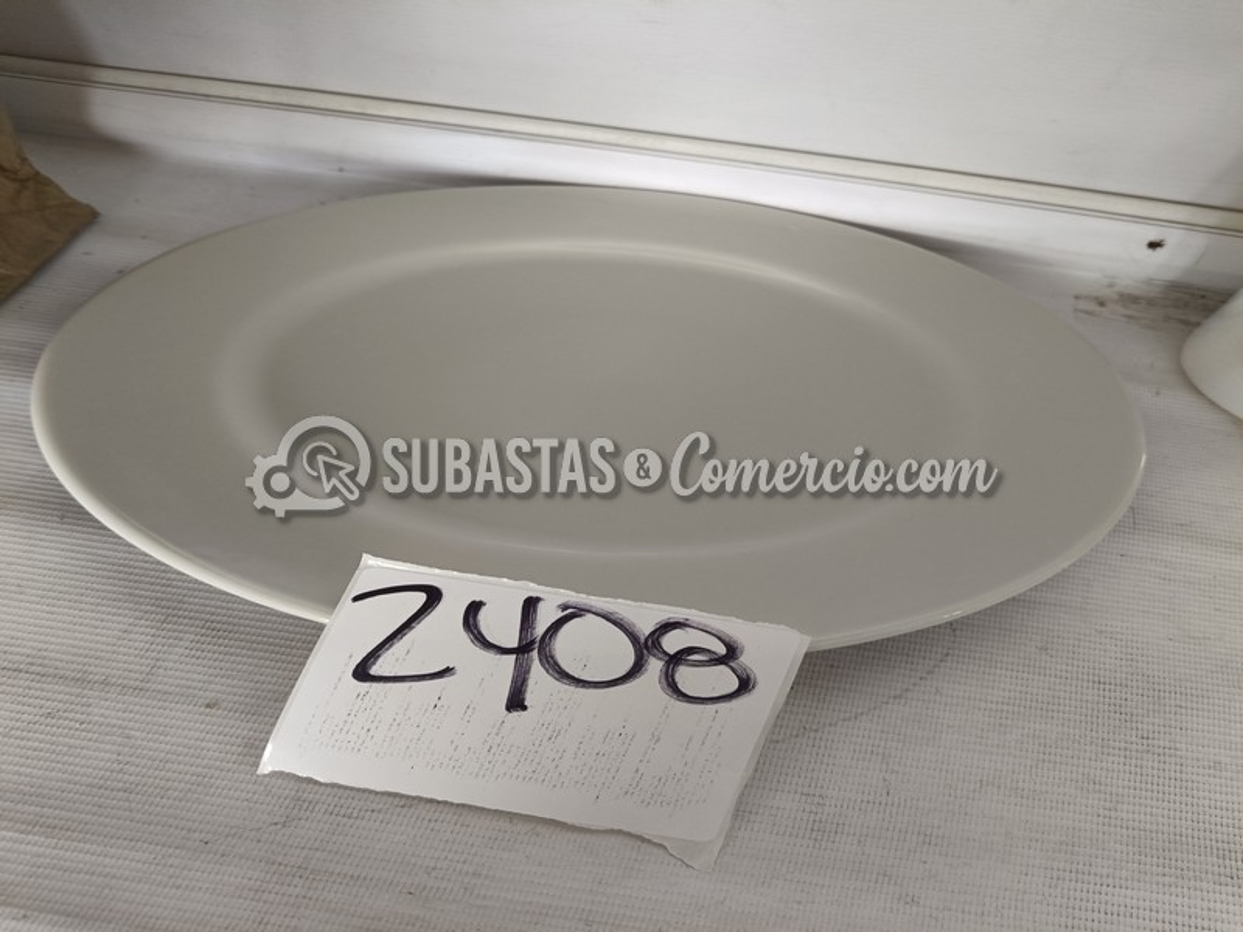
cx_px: 622
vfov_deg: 53.1
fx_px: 934
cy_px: 466
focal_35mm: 26
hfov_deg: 67.3
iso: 848
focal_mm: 4.84
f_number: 1.8
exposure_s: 1/60
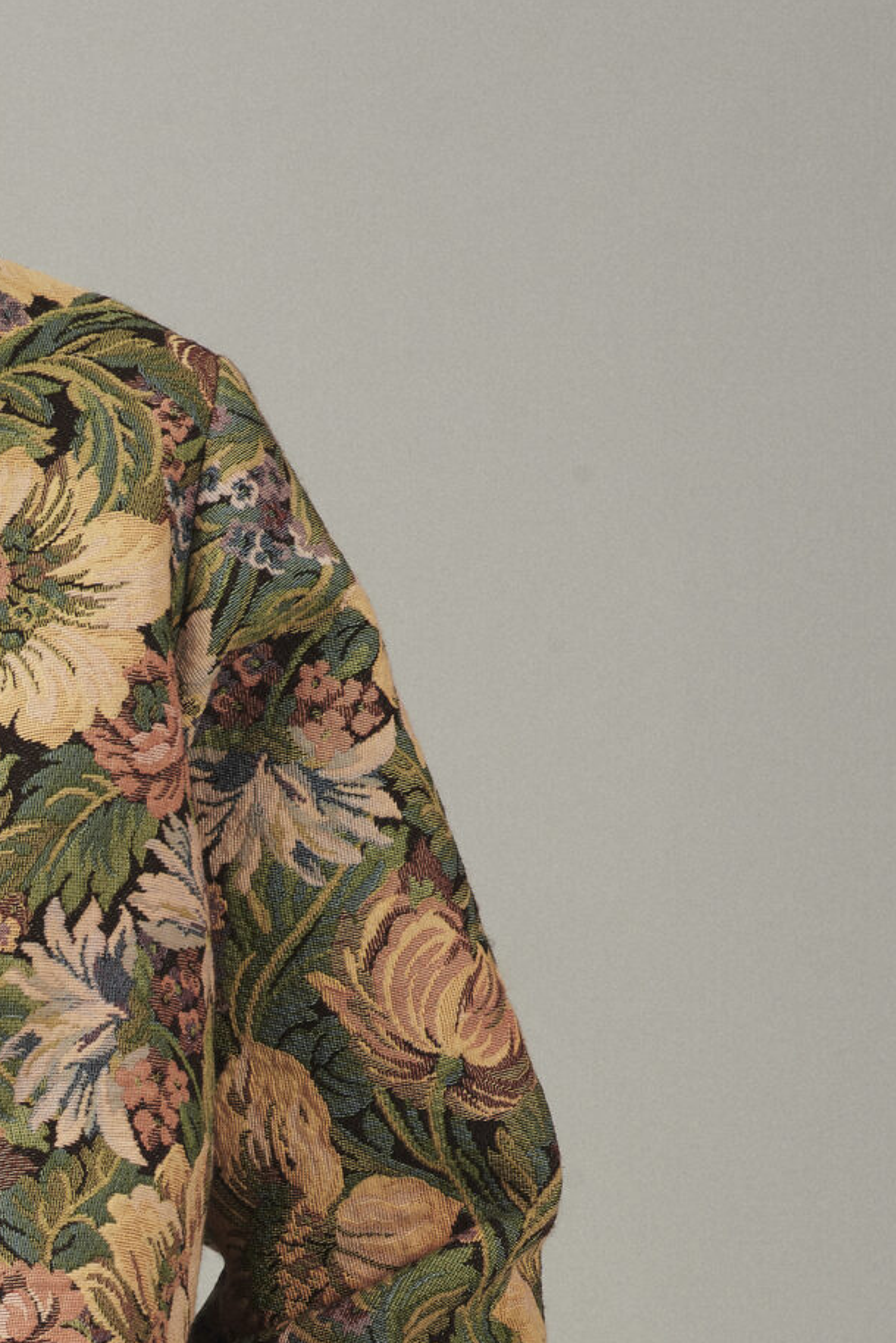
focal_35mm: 294
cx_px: -161
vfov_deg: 7.0
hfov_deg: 4.7
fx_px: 10967
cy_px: 1274
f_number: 13
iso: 200
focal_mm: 105
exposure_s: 1/160
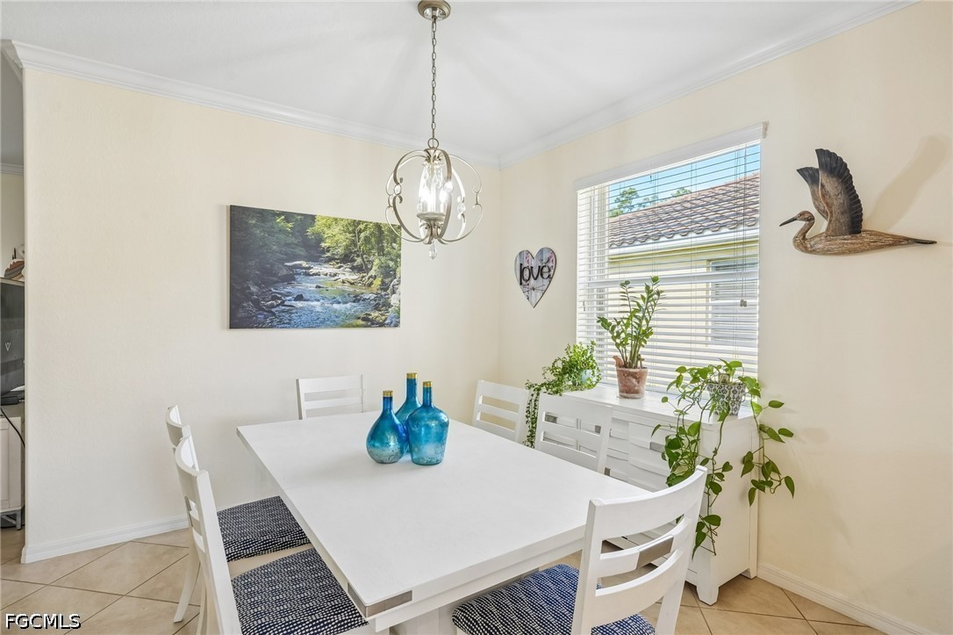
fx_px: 476
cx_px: 476
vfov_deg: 67.3
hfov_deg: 90.0
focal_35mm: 18
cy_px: 318
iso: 400
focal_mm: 18
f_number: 8
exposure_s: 1/50
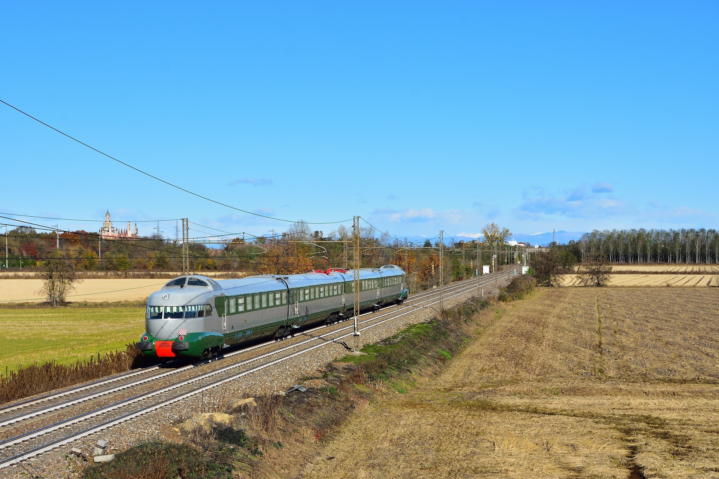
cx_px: 360
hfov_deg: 28.1
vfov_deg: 18.9
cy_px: 240
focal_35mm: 72
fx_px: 1438
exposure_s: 1/800
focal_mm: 48
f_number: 7.1
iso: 200
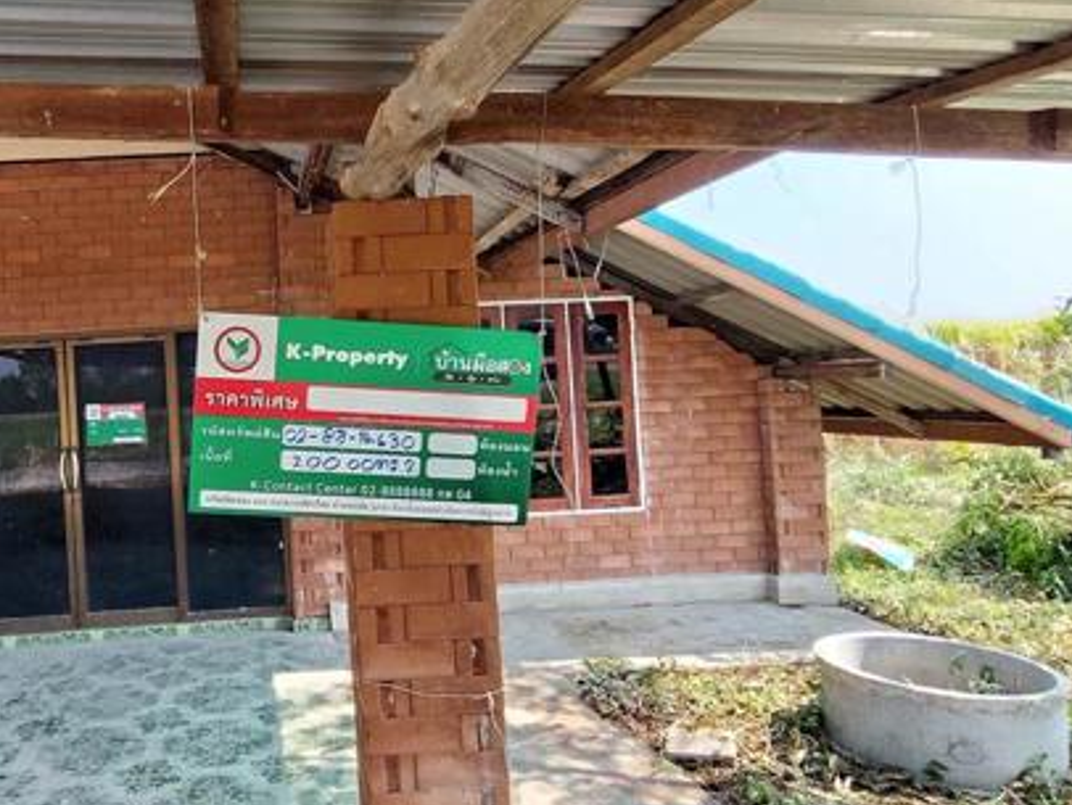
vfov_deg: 53.1
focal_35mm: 26
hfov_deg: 63.6
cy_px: 381
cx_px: 277
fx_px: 806
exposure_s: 1/224
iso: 50
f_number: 2.2
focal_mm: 1.67
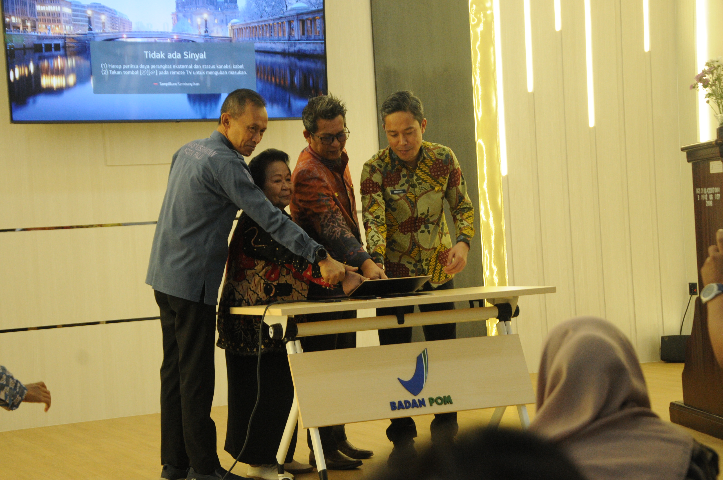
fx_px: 1444
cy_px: 240
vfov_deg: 18.9
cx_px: 362
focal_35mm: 72
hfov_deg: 28.1
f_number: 5
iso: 1250
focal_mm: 48
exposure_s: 1/80
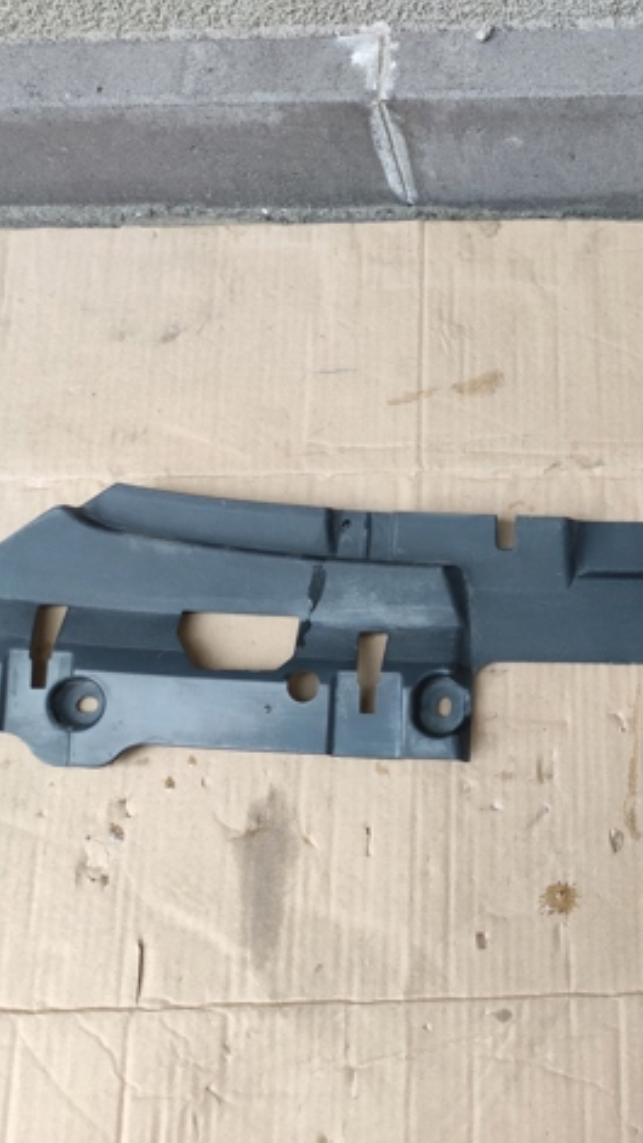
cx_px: 599
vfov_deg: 54.0
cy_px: 568
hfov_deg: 30.4
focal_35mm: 37
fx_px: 1121
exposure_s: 1/120
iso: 389
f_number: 1.89
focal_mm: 5.43
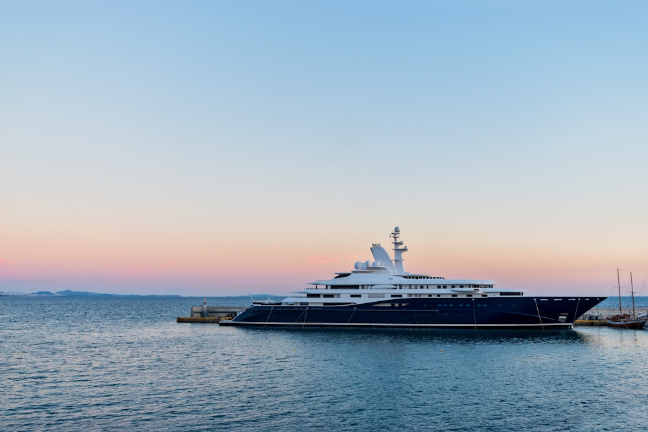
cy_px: 216
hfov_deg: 51.3
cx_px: 324
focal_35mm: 38
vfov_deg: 35.5
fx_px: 675
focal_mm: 25
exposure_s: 1/100
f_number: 6.3
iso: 450
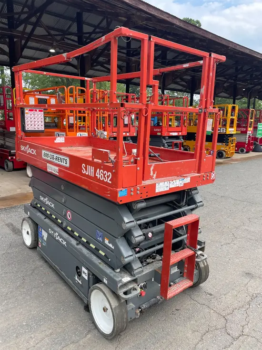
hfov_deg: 53.1
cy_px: 175
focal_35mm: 26
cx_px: 131
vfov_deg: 67.3
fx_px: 262
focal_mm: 4.2
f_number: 1.6
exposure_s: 1/759
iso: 32
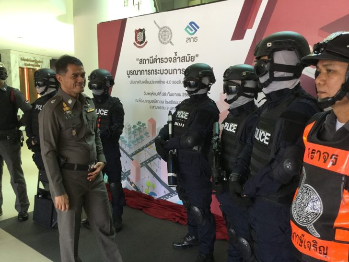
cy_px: 131
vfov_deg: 45.4
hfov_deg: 58.4
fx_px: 313
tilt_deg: -11.3
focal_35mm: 31
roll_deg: -1.3
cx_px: 174
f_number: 2.4
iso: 40
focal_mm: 3.3
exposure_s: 1/33
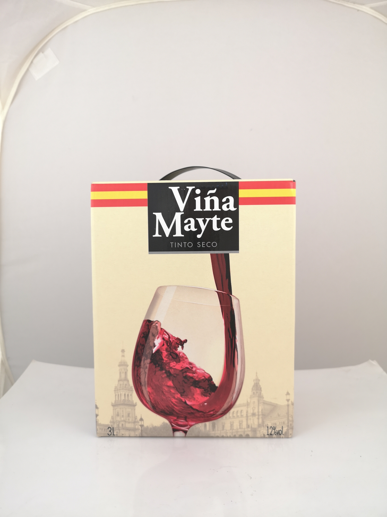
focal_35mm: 27
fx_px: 402
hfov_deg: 51.4
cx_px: 194
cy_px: 258
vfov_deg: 65.3
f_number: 1.8
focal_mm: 5.58
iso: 50
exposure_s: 1/30
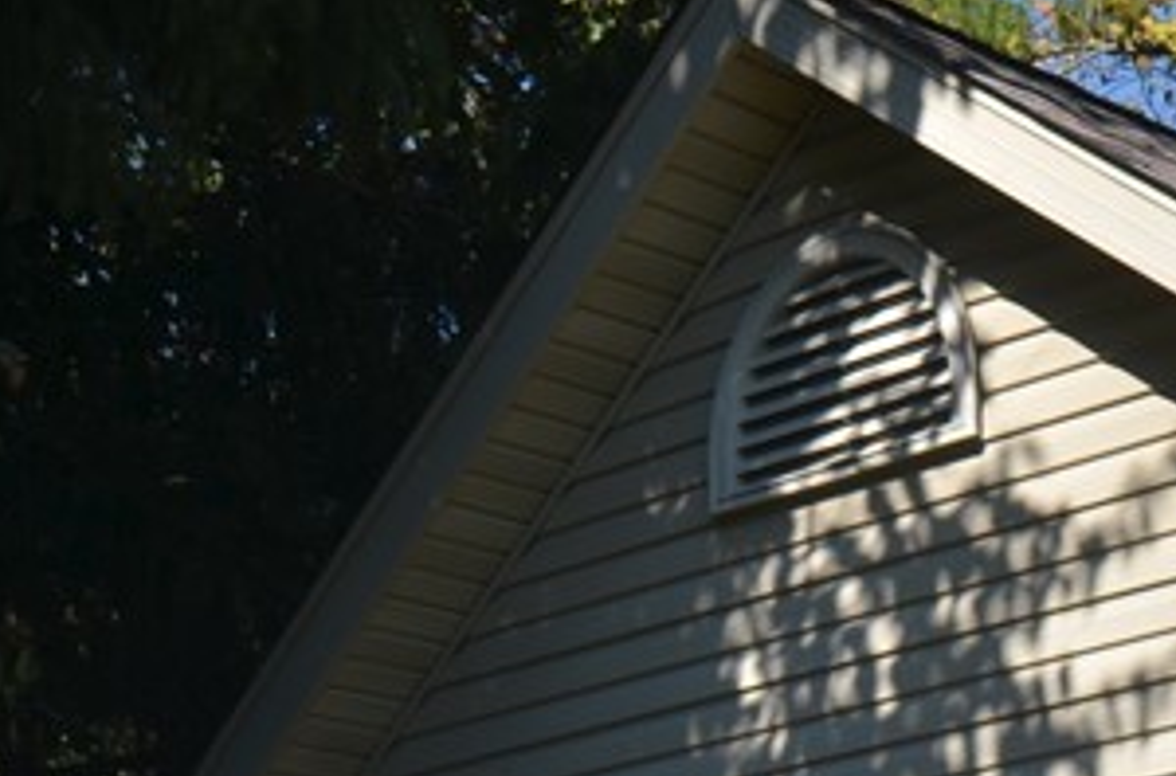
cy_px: 1311
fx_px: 3549
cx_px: 1429
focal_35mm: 109
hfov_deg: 17.9
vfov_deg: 11.7
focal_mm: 20
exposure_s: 1/250
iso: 160
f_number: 8
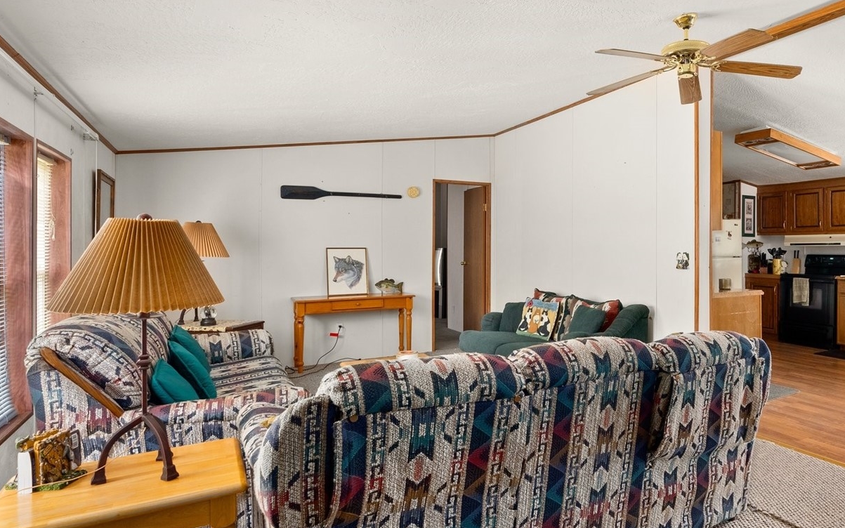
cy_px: 245
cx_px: 555
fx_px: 530
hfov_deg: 75.0
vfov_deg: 53.0
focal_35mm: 23
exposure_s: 1.3
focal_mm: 16
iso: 500
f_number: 8
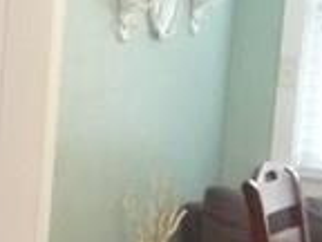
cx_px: -20
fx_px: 1991
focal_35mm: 214
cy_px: 302
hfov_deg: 9.2
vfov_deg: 6.9
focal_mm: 5.2
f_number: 3.3
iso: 500
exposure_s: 1/30
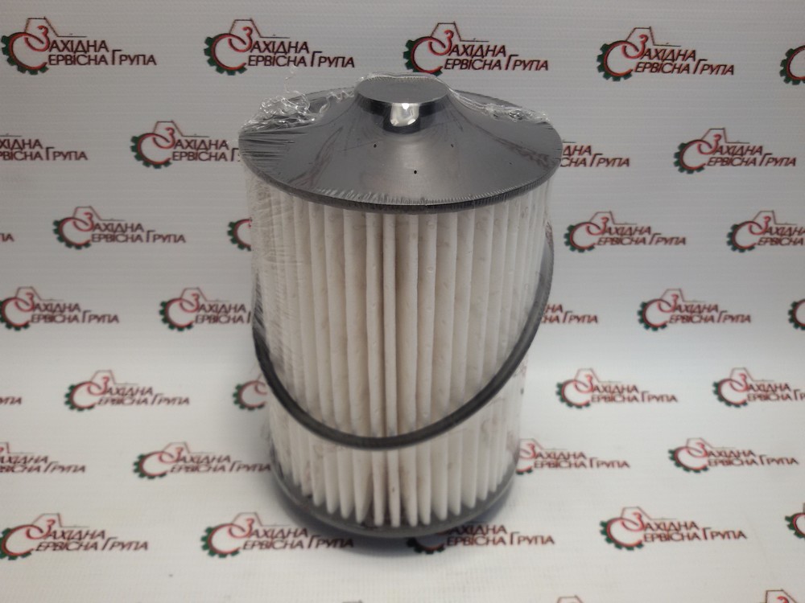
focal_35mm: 31
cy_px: 302
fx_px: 721
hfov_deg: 58.4
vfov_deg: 45.4
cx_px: 402
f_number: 2.4
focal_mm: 2.93
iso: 40
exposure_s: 1/50
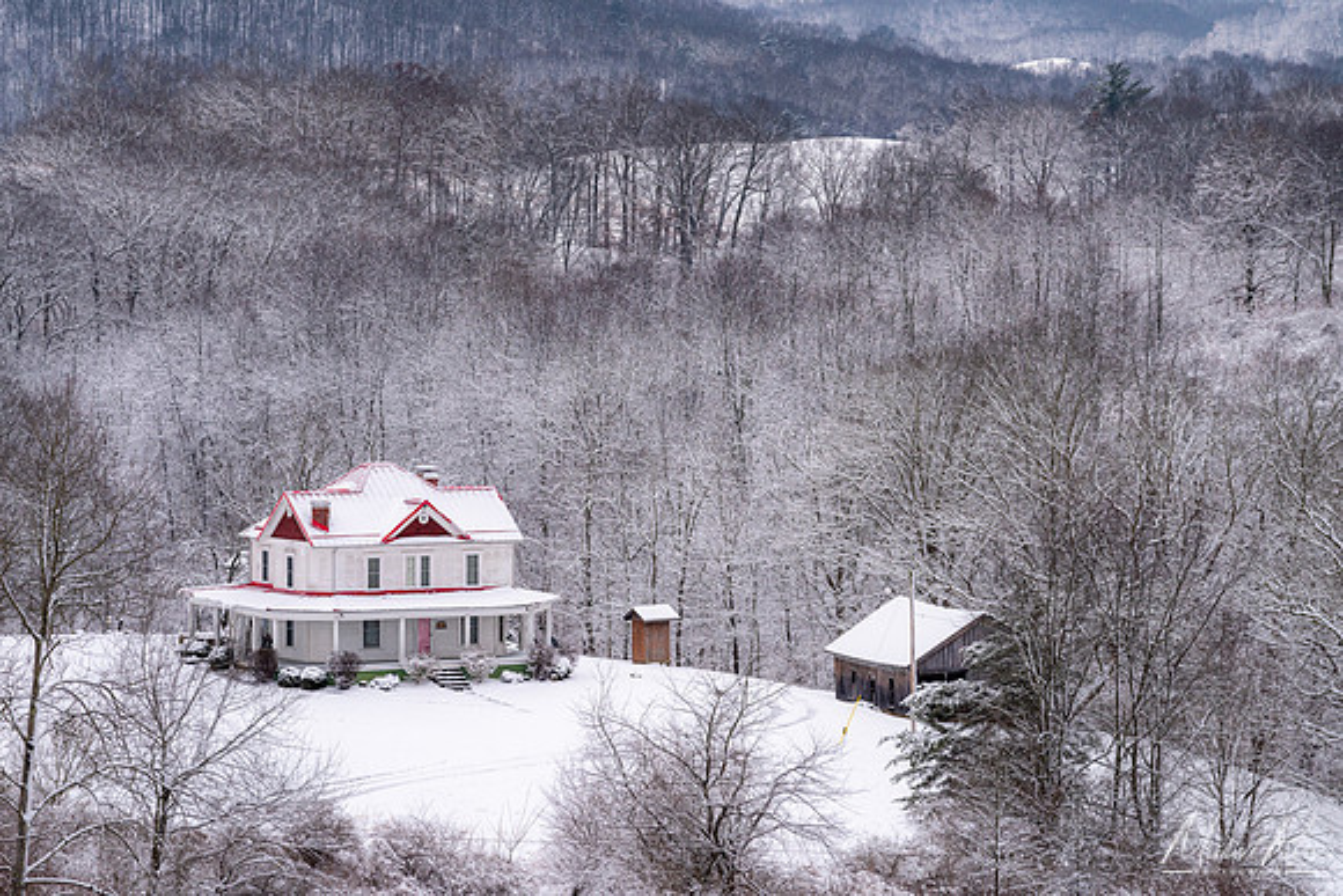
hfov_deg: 10.3
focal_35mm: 200
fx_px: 7463
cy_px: 448
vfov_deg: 6.9
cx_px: 672
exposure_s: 1/500
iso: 400
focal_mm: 200
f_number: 5.6
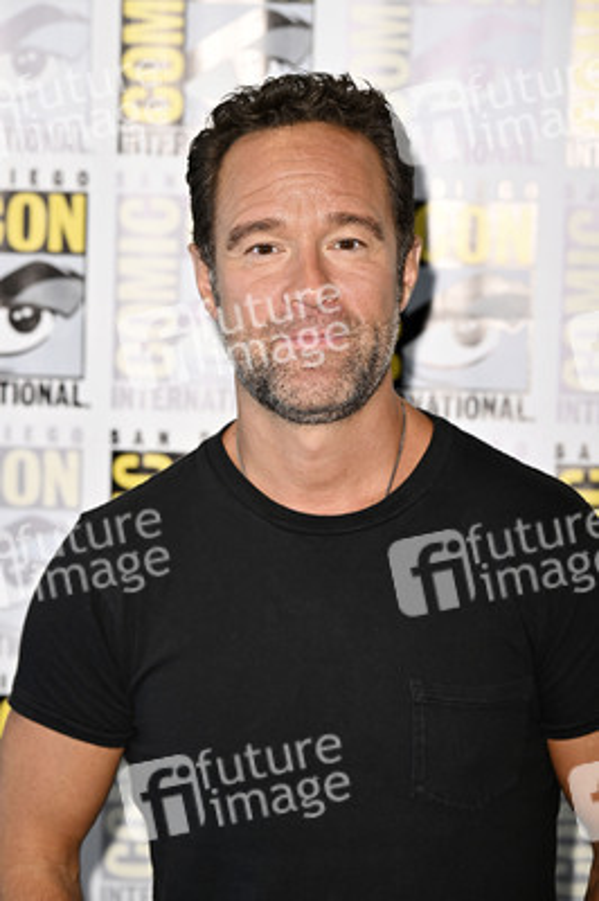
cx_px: 300
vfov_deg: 20.4
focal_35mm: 100
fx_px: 2500
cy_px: 450
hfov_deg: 13.7
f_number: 4.5
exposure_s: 1/250
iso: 1250
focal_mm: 100
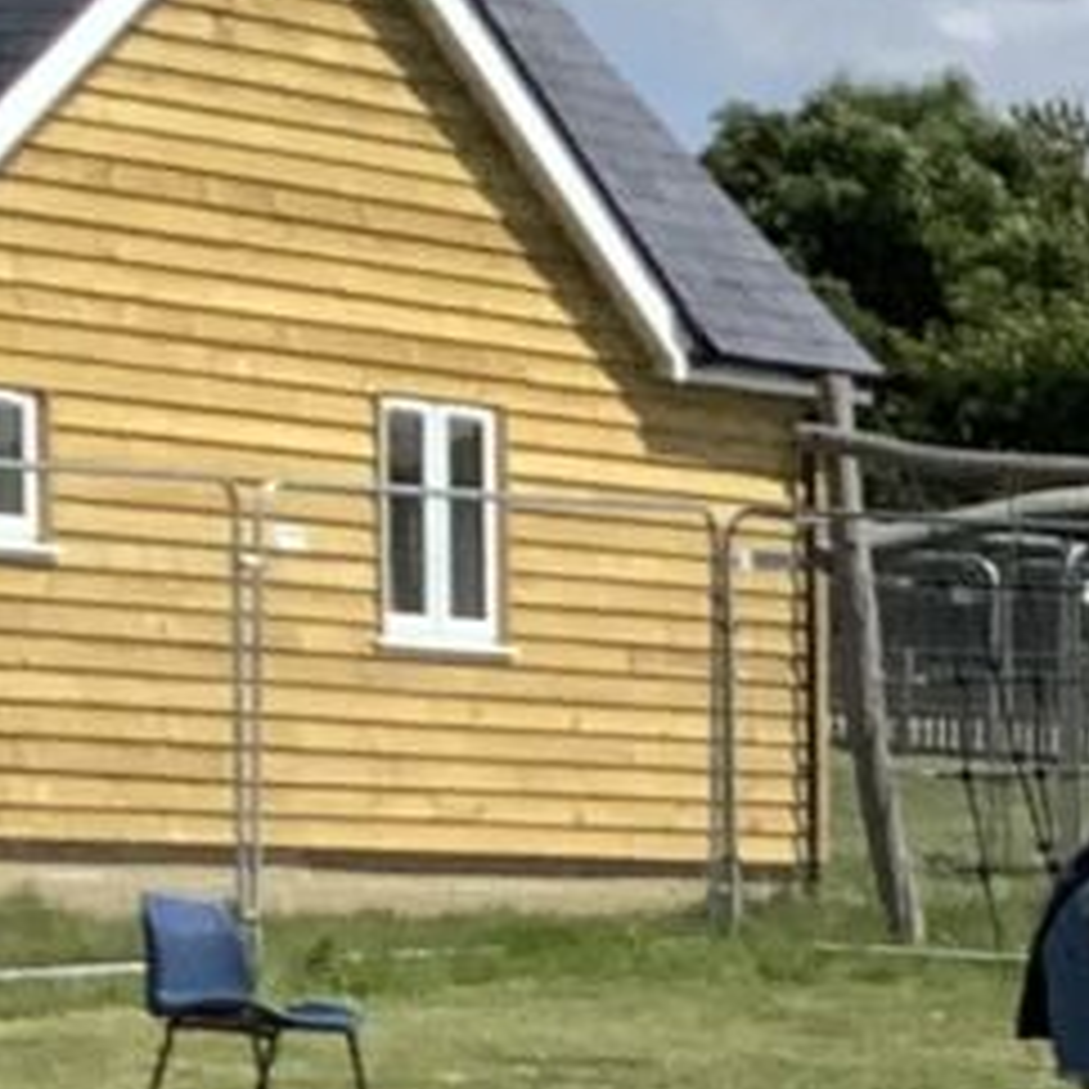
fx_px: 7724
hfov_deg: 7.3
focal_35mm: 217
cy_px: 1737
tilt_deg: -2.4
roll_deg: -2.4
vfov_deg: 7.9
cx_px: 3010
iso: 25
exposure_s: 1/1698
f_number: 2.4
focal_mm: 3.3
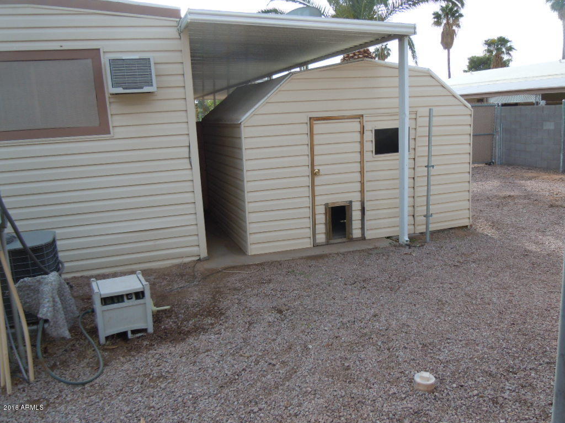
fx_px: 490
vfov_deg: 46.8
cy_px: 212
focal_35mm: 30
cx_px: 282
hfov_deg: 60.0
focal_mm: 5.4
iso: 100
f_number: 3.5
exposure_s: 1/500
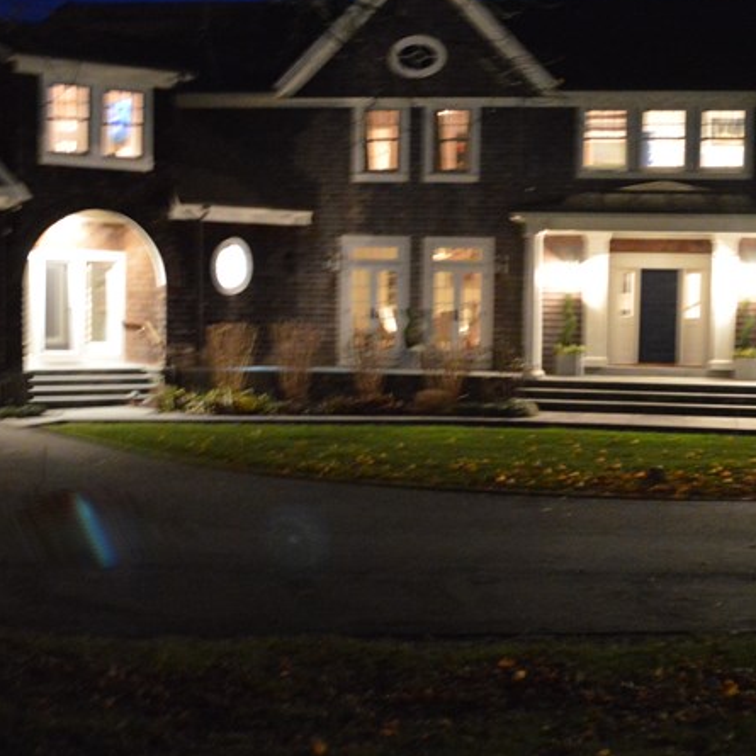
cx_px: 429
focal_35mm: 56
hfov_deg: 30.5
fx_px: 1384
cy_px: 425
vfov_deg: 30.5
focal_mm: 18
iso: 3200
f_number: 3.5
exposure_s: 1/2
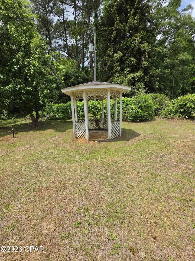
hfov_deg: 89.9
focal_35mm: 13
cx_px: 98
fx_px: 98
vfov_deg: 106.2
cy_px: 130
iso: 32
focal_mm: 2.2
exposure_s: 1/1358
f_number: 1.9
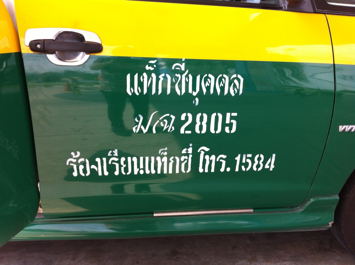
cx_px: 178
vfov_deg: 40.6
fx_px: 358
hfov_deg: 52.7
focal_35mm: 35
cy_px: 132
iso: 80
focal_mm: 3.85
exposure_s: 1/178
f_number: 2.8
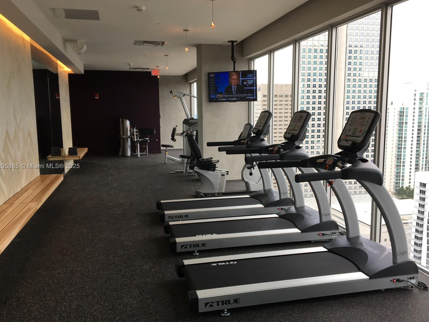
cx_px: 222
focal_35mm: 32
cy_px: 167
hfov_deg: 56.8
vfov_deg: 44.2
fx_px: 397
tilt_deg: -7.4
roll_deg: +0.4
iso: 40
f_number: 2.2
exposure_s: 1/120
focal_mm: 4.15
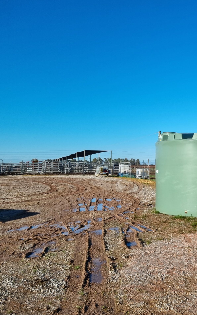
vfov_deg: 52.7
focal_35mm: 37
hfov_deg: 31.3
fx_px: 318
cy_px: 157
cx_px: 206
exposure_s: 1/3264
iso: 50
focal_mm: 5.4
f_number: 1.8
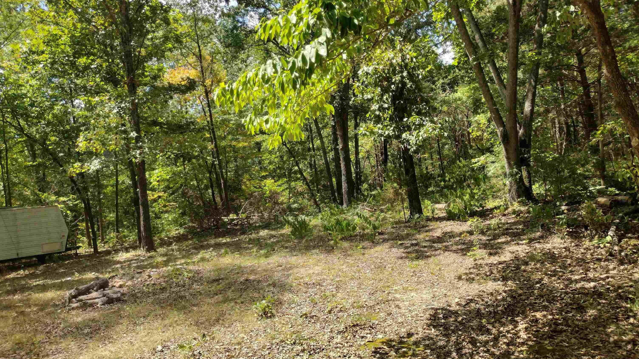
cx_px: 323
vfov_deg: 38.9
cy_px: 171
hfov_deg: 64.3
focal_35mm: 30
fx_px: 508
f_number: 1.7
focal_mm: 4.71
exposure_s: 1/1042
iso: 100
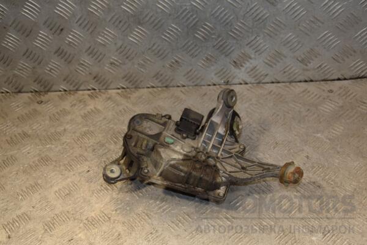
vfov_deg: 28.1
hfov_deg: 41.1
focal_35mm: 48
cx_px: 184
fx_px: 489
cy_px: 122
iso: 800
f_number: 5.6
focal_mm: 32
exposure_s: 1/200
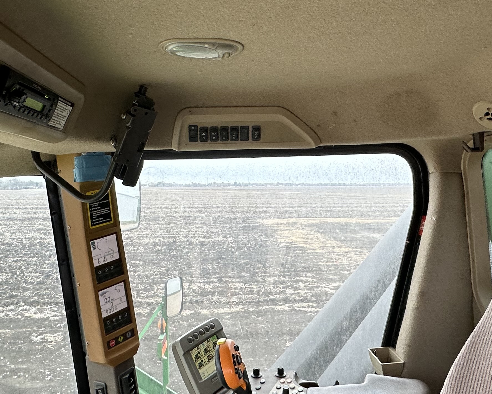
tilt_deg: +9.2
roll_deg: -0.4
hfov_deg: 57.2
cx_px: 248
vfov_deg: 45.9
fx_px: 451
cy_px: 112
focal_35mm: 31
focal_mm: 2.22
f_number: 2.2
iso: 100
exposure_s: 1/99
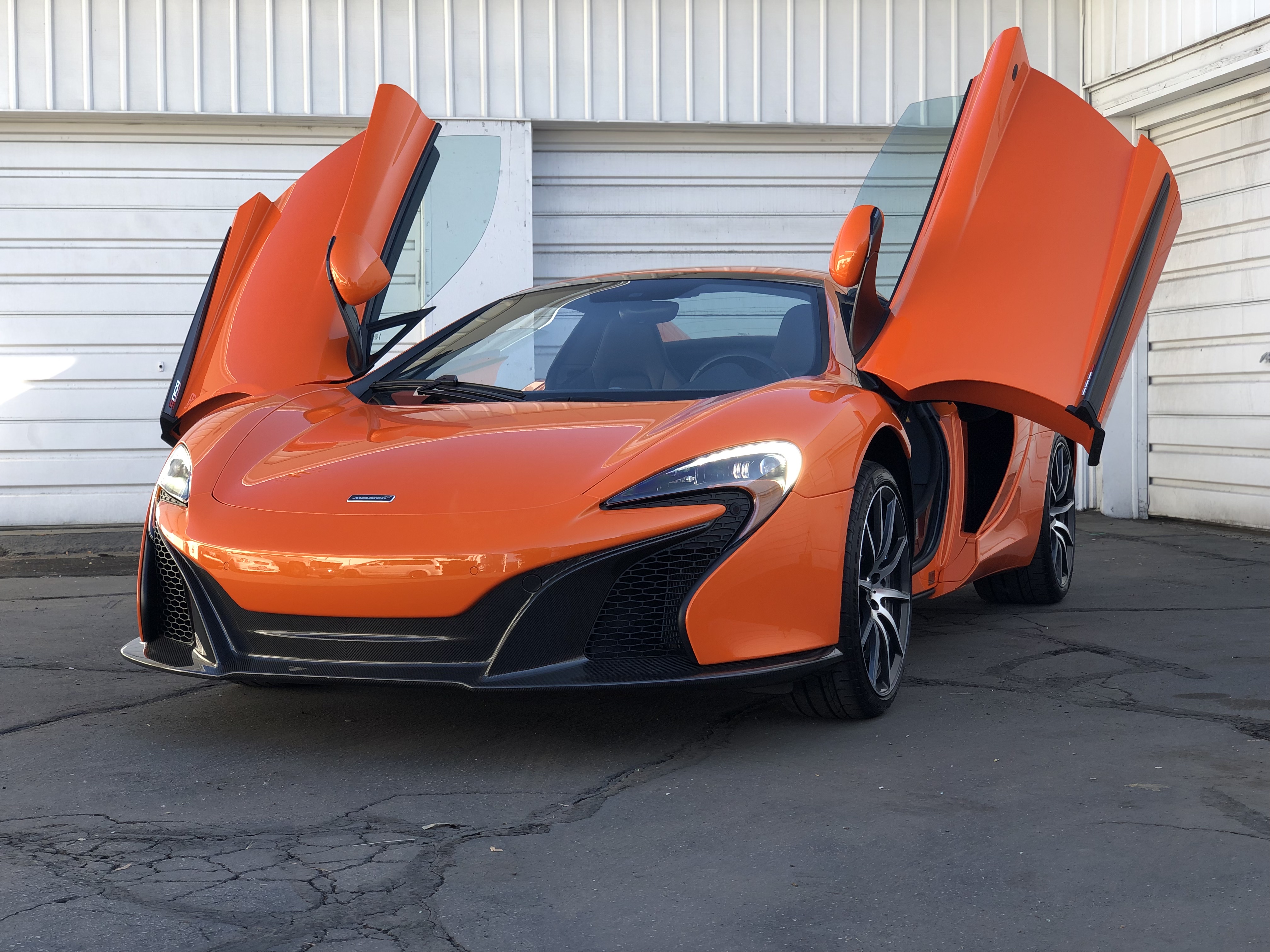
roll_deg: +0.4
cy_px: 476
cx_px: 635
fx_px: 1908
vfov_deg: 28.0
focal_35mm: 52
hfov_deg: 36.8
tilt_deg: -2.6
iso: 16
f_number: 2.4
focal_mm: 6
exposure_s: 1/120
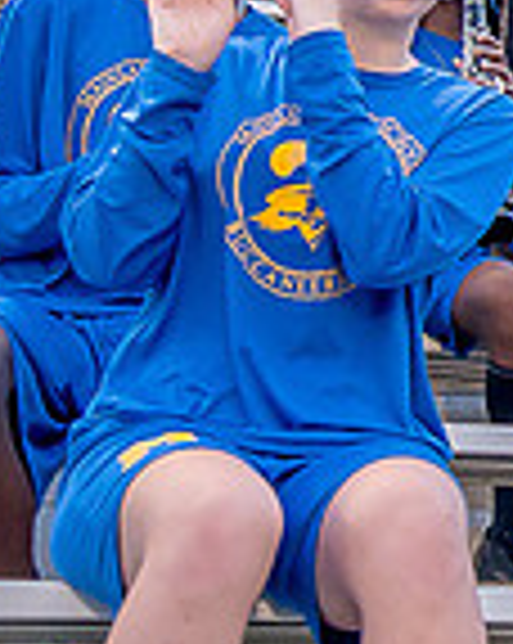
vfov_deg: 11.0
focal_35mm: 175
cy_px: 63
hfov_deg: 8.1
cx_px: 1274
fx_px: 3328
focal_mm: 46
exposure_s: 1/250
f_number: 4
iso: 1250
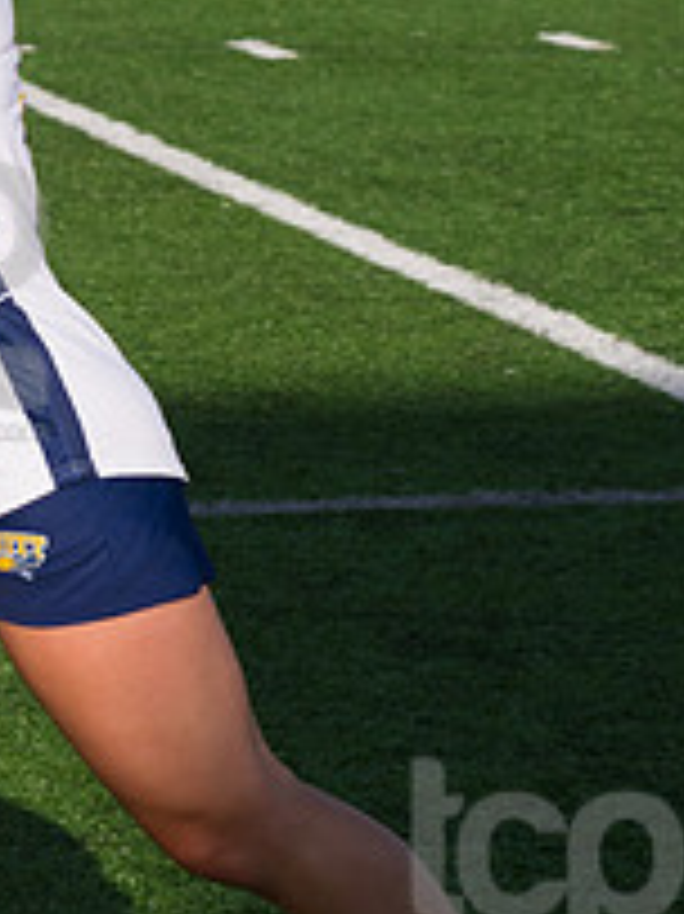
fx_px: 7622
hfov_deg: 5.1
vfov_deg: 6.9
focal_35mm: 289
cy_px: 288
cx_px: -90
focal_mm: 70
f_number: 5.6
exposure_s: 1/1600
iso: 250
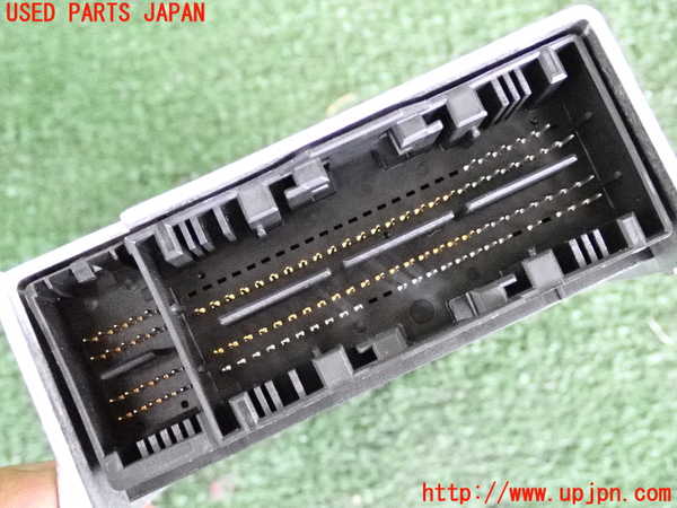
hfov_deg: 33.2
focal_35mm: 58
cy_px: 254
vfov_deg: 25.2
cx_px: 338
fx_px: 1134
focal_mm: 10.35
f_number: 3.5
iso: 5000
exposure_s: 1/125
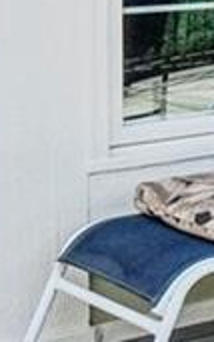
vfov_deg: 14.0
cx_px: 1002
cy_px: -112
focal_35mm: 143
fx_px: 1333
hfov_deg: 6.3
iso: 400
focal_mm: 10
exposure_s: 1/500
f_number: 8
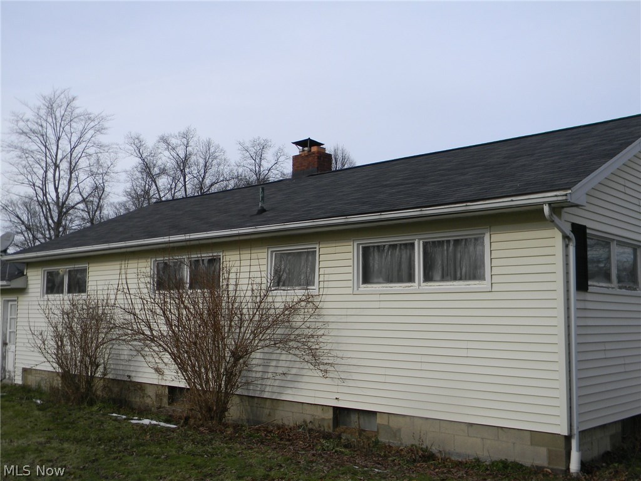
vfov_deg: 39.7
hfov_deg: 51.4
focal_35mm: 36
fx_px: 667
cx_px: 320
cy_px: 240
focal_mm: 6.4
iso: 80
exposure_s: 1/644
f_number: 3.7
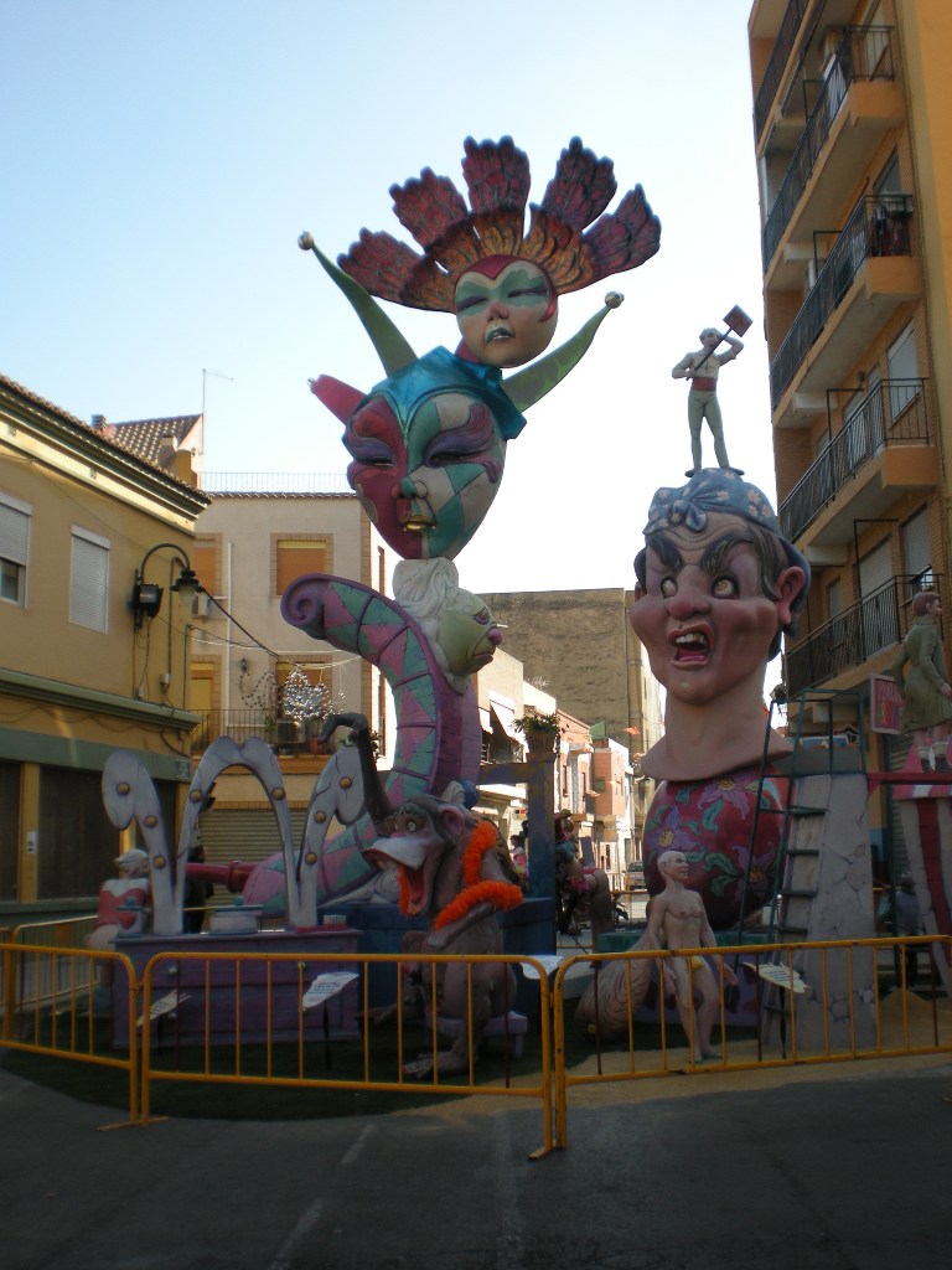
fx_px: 1393
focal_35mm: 38
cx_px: 476
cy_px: 635
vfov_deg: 49.0
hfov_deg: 37.7
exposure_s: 1/186
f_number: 4.6
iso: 64
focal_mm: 6.3
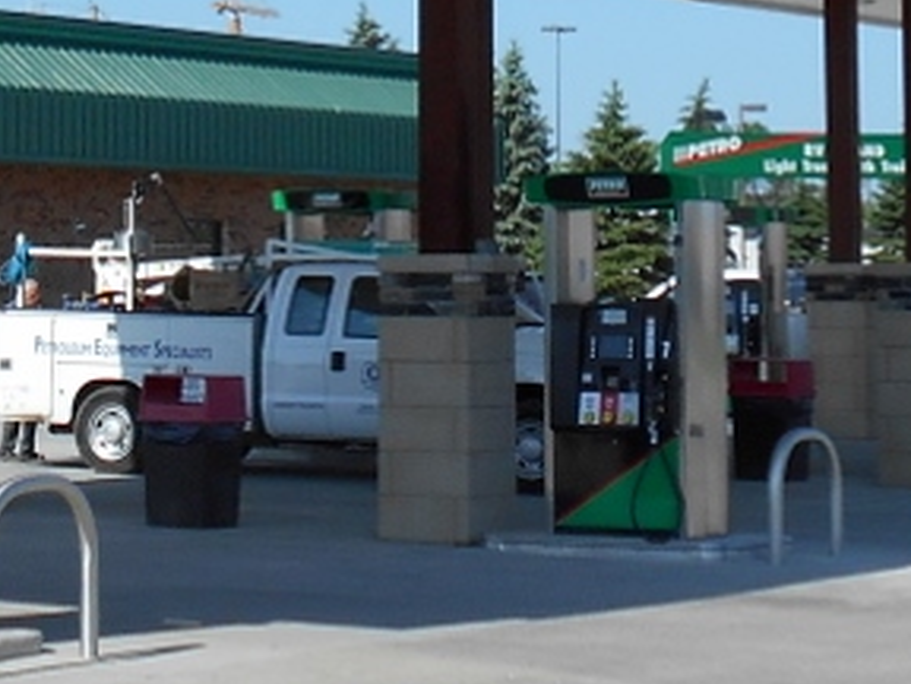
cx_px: 47
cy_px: -130
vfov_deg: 10.3
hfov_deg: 13.7
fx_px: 3737
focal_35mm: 142
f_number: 3.6
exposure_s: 1/1000
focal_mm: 5.8
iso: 80
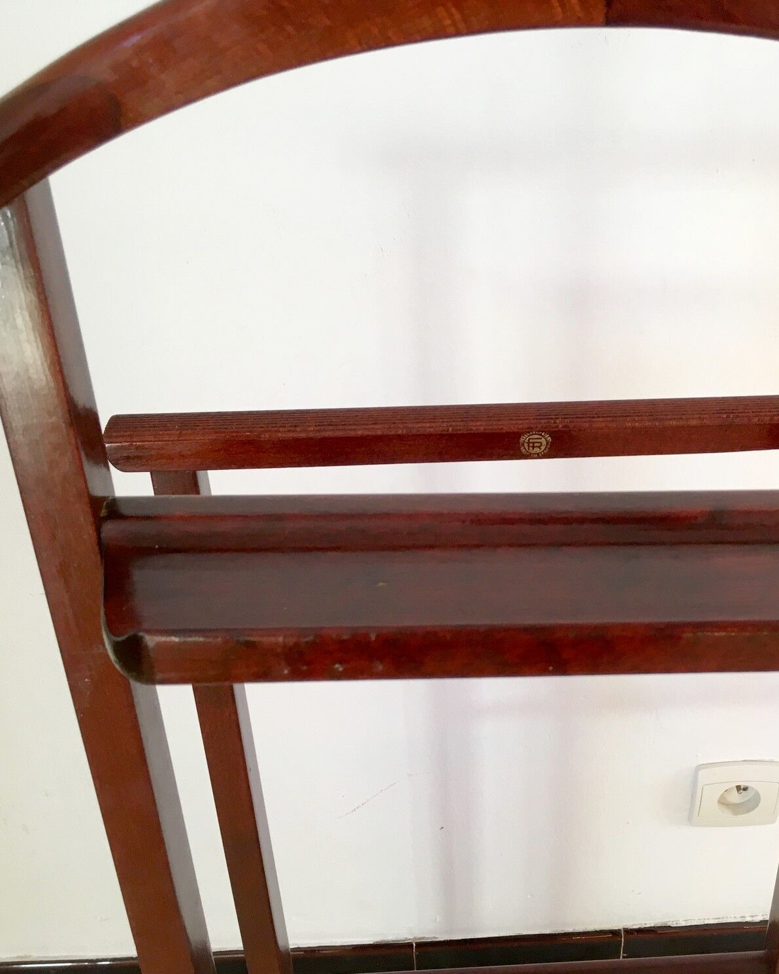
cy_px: 485
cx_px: 550
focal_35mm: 38
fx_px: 1095
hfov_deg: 38.5
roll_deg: -1.3
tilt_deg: -32.7
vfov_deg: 47.9
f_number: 2.2
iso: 40
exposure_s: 1/33
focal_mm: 4.15
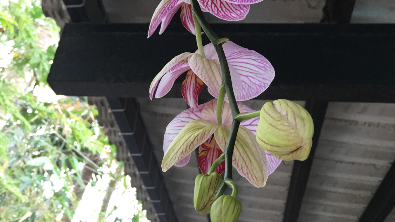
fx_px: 450
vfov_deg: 26.8
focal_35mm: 43
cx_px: 201
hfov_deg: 47.4
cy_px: 23
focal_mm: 4.15
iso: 40
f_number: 2.2
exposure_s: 1/33
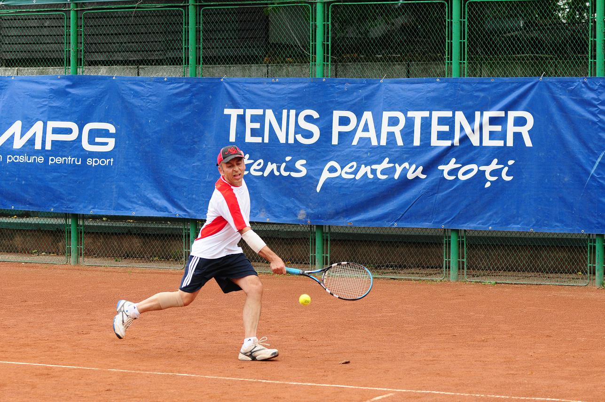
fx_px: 2065
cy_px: 201
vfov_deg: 11.1
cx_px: 302
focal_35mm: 123
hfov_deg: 16.7
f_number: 5
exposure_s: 1/1250
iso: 640
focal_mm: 82
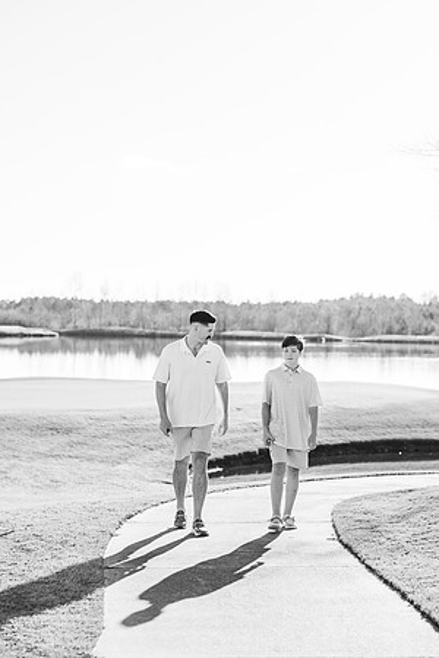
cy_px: 329
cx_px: 220
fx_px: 1555
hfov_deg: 16.1
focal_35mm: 85
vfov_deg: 23.9
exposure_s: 1/800
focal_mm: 85
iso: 100
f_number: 3.5
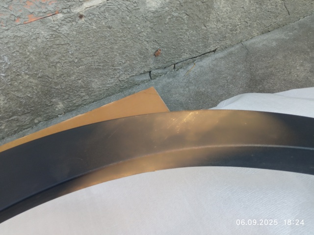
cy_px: 118
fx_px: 245
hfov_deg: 65.4
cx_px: 157
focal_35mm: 27
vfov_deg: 51.3
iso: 140
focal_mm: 3.79
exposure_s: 1/50
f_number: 2.2
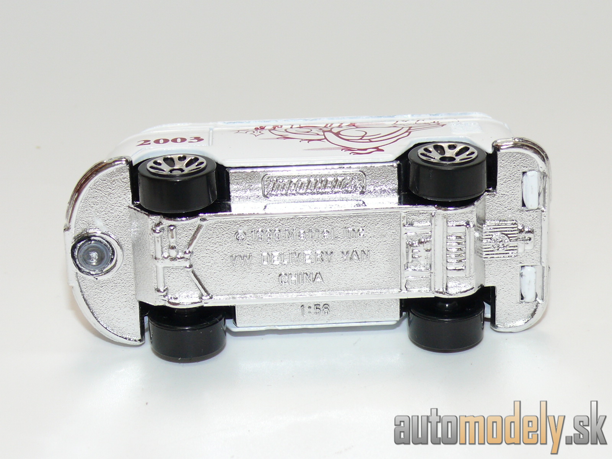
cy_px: 230
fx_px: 1803
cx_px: 306
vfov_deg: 14.5
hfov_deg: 19.3
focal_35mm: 102
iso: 100
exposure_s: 1/30
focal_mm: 13.3
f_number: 4
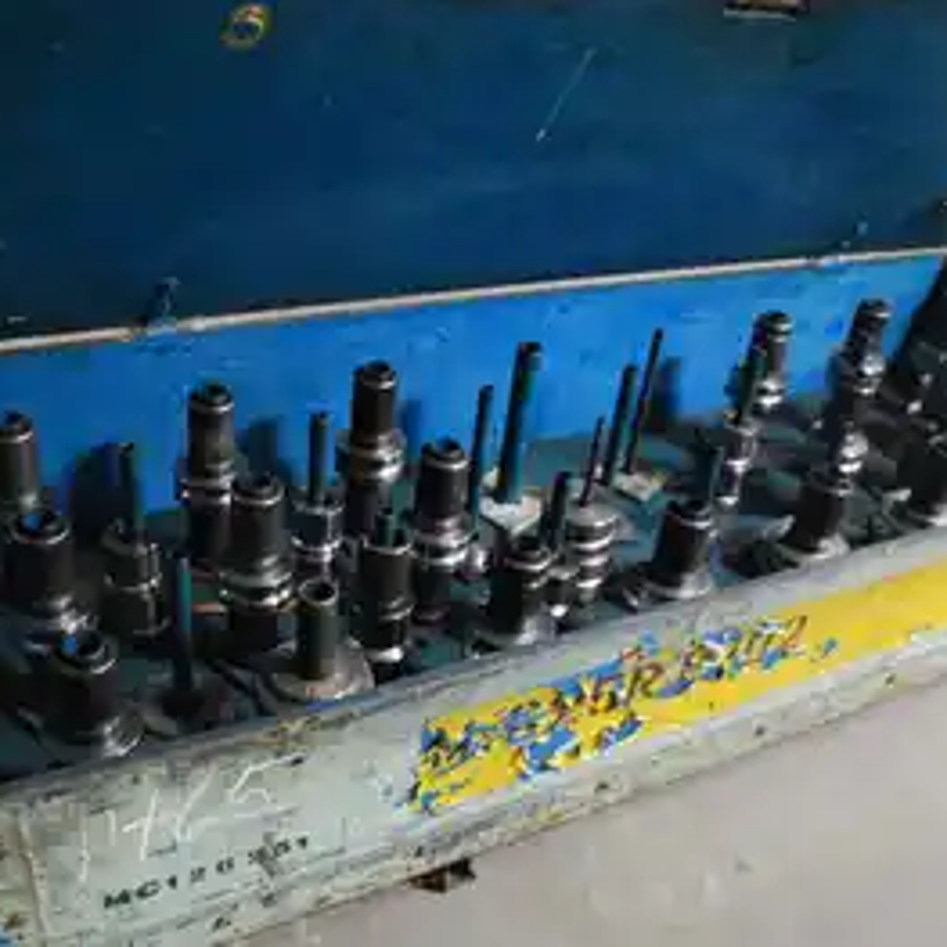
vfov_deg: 47.2
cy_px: 479
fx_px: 1083
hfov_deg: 47.2
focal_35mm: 35
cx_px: 508
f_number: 3.5
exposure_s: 1/6
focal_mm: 18
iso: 1600
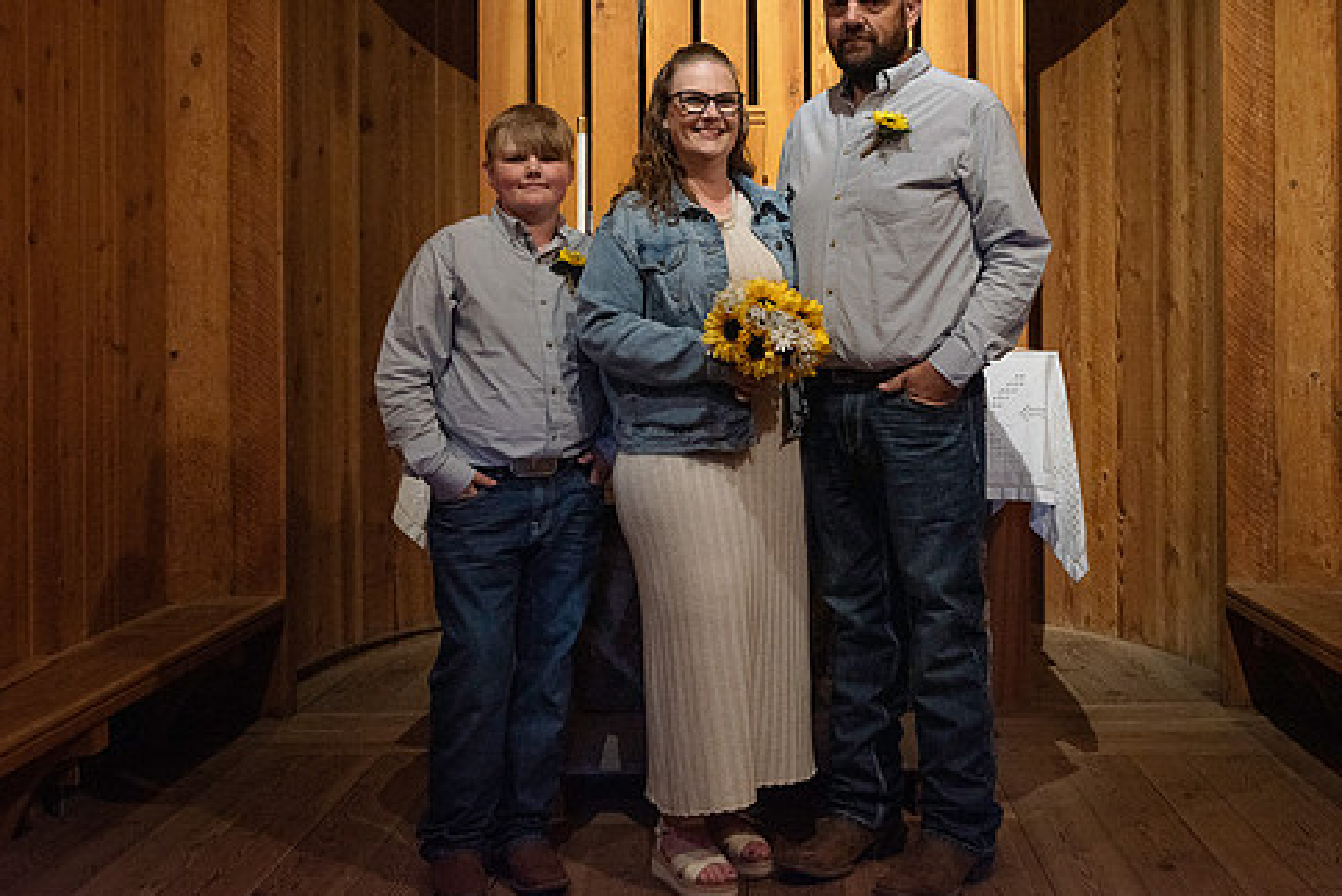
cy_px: 331
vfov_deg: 31.8
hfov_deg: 46.1
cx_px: 803
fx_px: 1566
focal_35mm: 42
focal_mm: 32
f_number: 4
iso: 800
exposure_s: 1/125
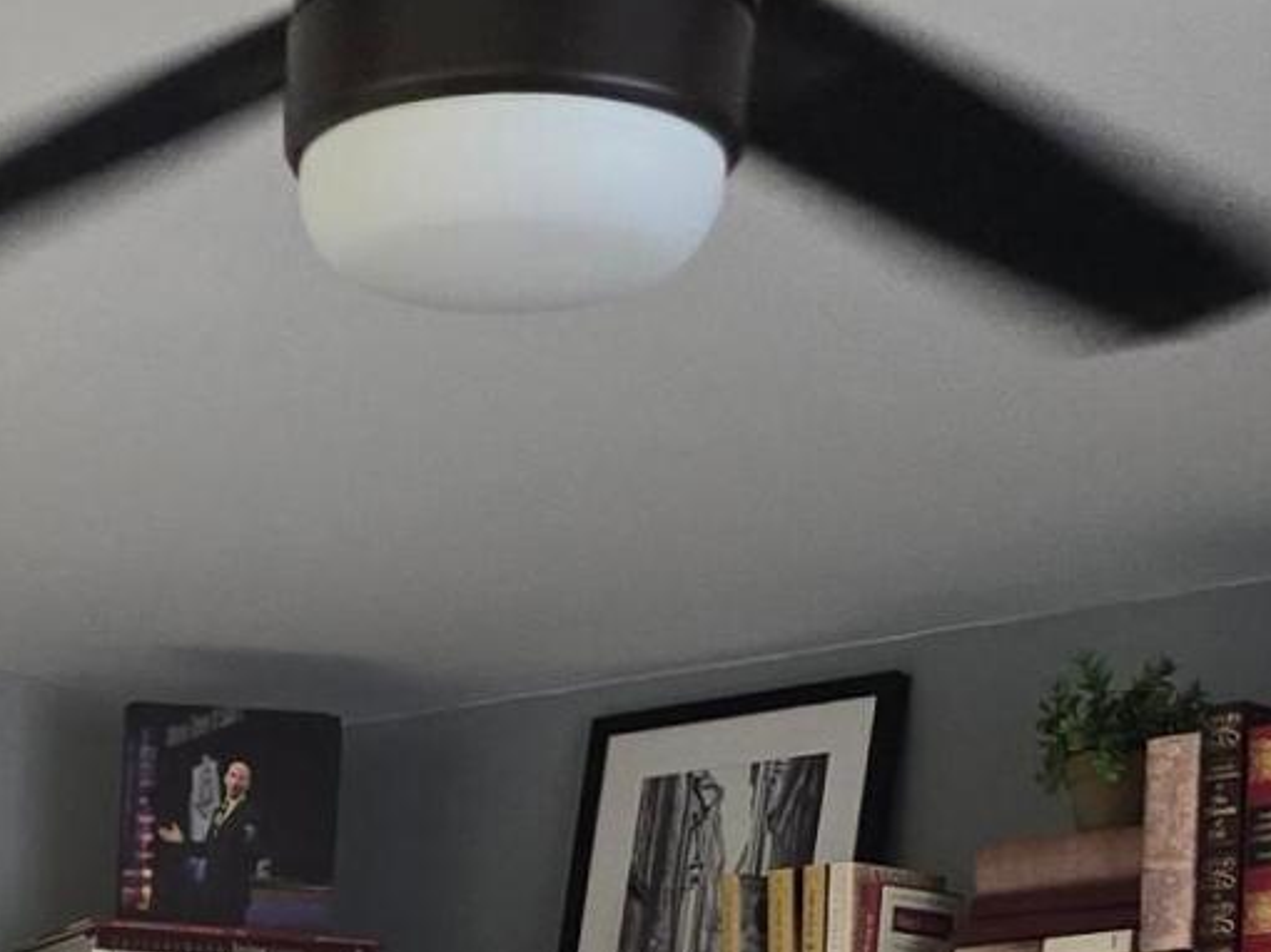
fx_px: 4771
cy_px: 2305
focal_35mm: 130
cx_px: -259
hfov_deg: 14.7
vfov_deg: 10.0
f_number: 1.7
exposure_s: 1/120
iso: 640
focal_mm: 6.3
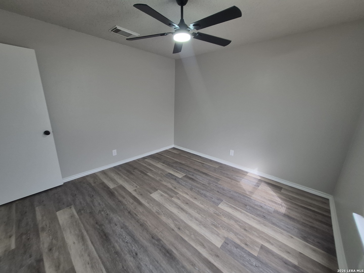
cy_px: 136
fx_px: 137
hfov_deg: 106.2
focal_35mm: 13
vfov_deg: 89.9
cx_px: 182
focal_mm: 1.74
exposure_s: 1/60
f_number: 2.2
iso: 100
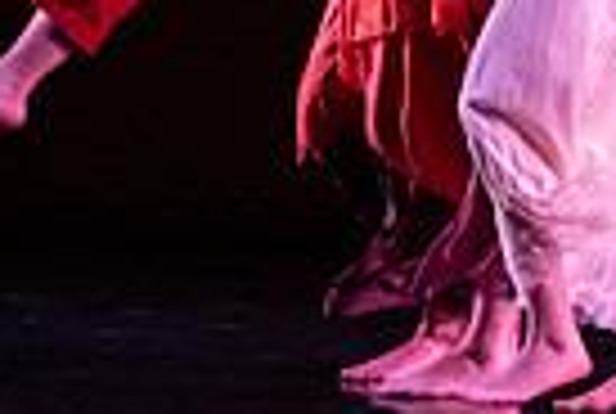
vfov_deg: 4.3
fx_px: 5385
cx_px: 569
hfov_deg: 6.5
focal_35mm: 314
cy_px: -384
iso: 4000
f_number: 4
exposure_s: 1/400
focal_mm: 58
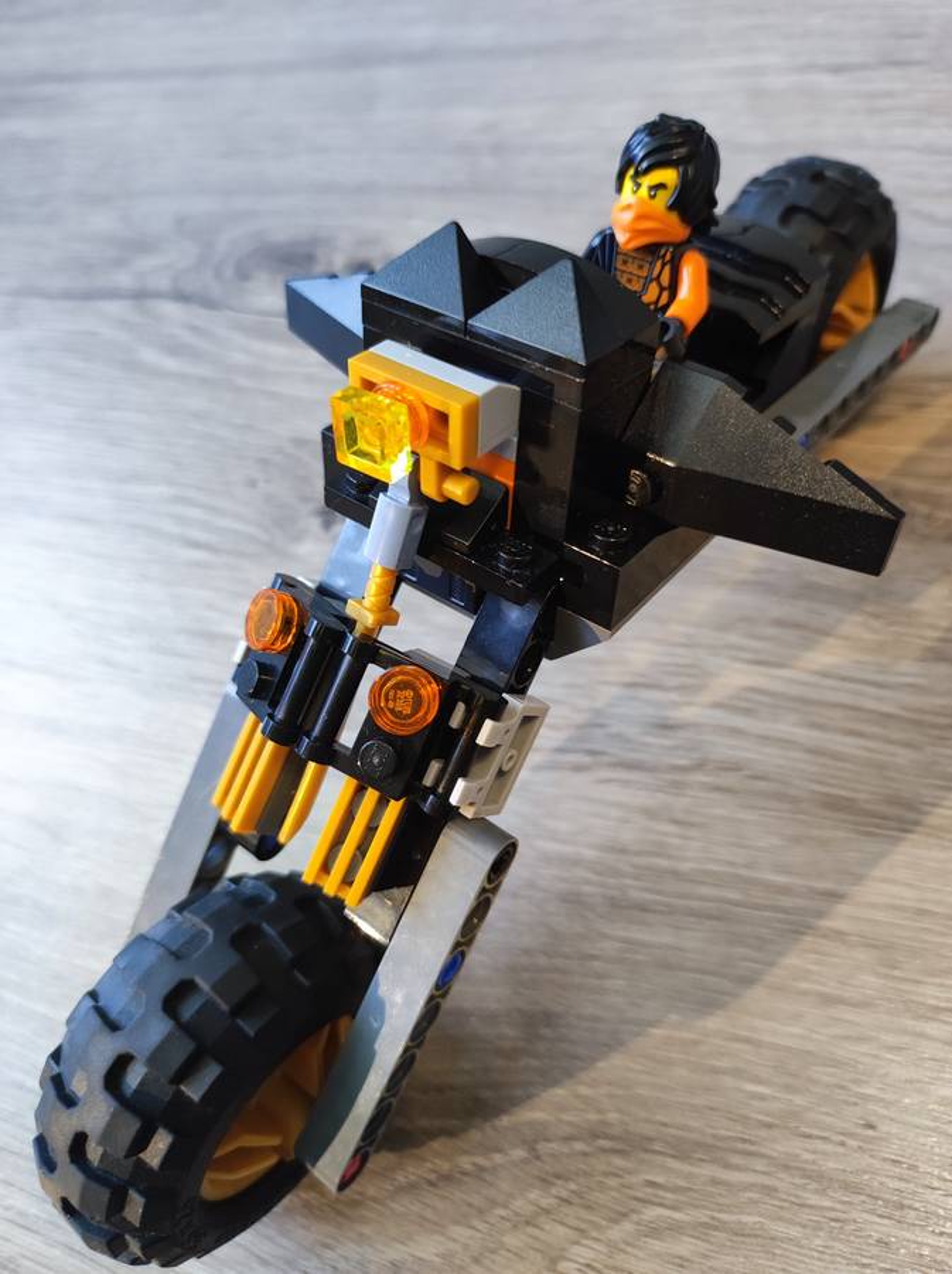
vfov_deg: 69.4
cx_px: 476
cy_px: 637
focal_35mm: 25
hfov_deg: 54.8
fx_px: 918
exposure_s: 1/33
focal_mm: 4.7
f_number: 1.79
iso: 1021
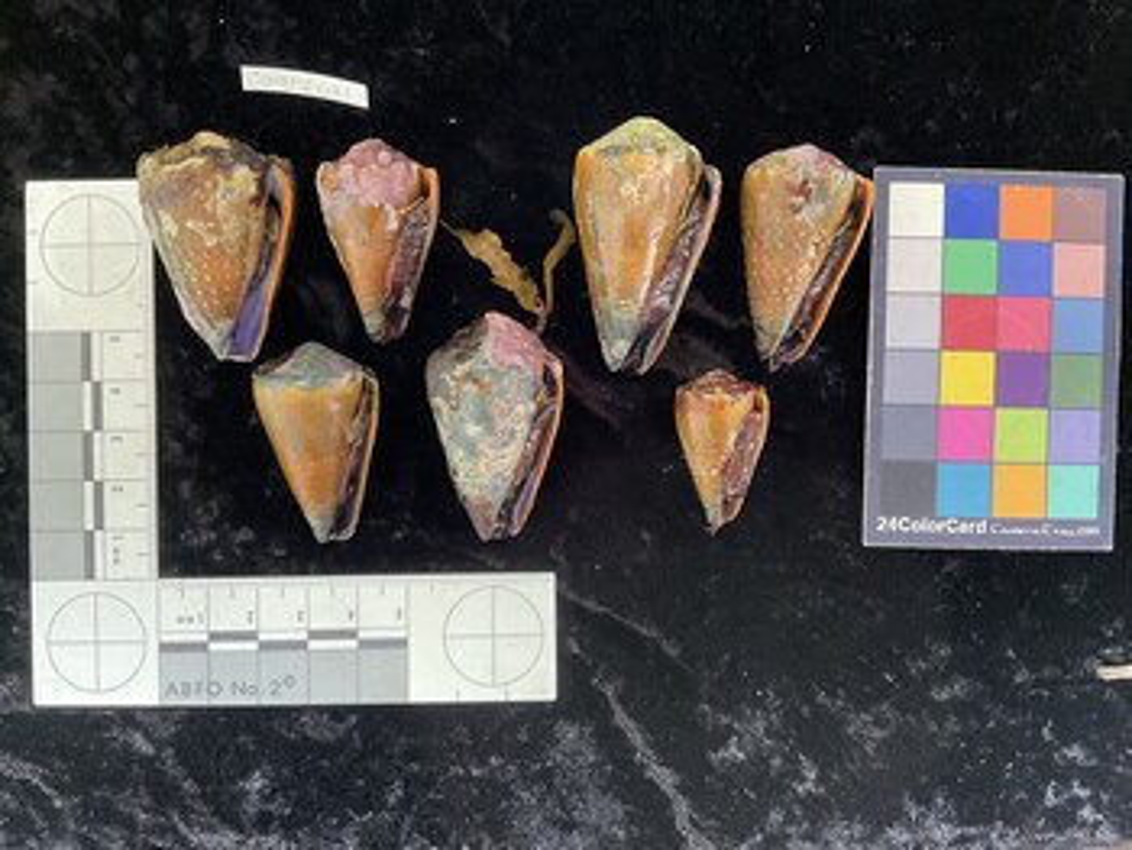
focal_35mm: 29
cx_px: 566
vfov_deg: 48.3
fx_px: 949
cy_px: 425
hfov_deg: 61.6
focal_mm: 3
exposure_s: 1/60
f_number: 1.8
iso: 160
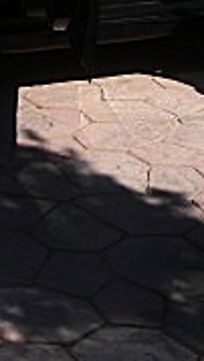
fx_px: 1343
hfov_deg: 8.7
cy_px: -16
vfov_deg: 15.0
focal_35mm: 140
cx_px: 53
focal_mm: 6.3
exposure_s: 1/640
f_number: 2.8
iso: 50
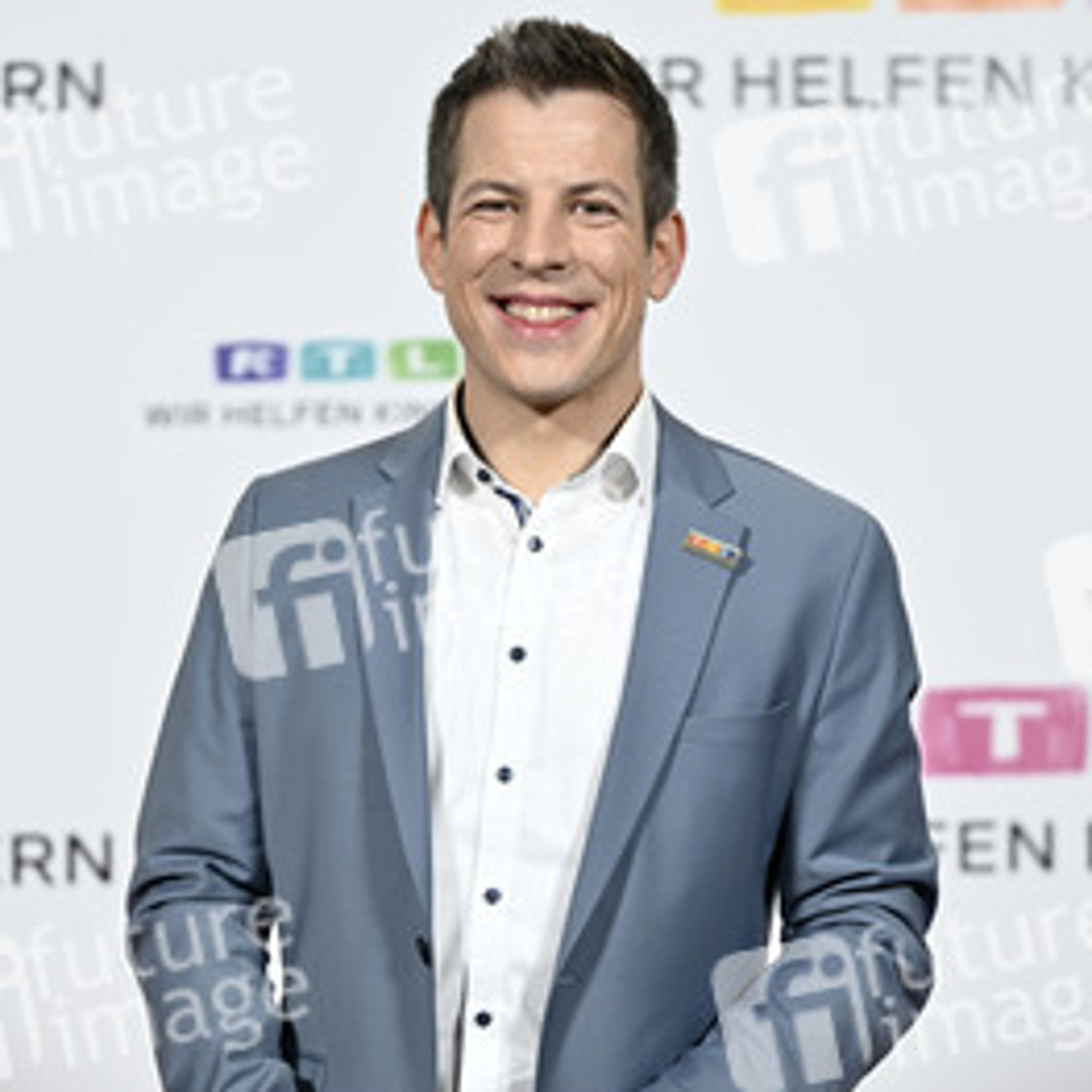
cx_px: 548
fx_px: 4568
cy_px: 789
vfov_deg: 13.6
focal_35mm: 128
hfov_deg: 13.6
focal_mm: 99
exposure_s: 1/640
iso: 1250
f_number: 2.8
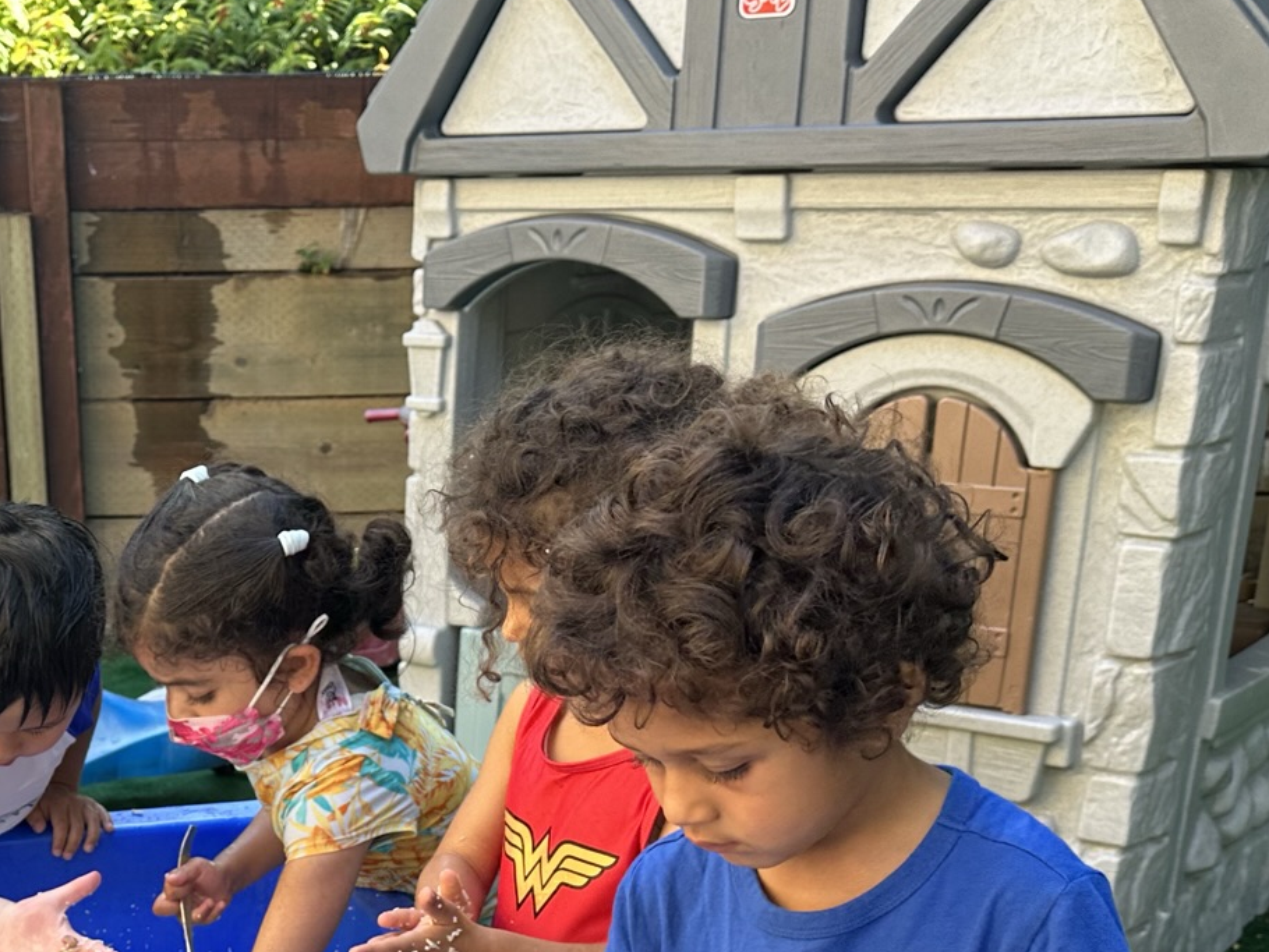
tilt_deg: -22.0
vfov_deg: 26.0
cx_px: 155
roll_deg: +0.8
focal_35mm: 54
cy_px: 893
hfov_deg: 33.8
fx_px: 1980
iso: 64
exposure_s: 1/183
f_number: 1.78
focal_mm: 6.86
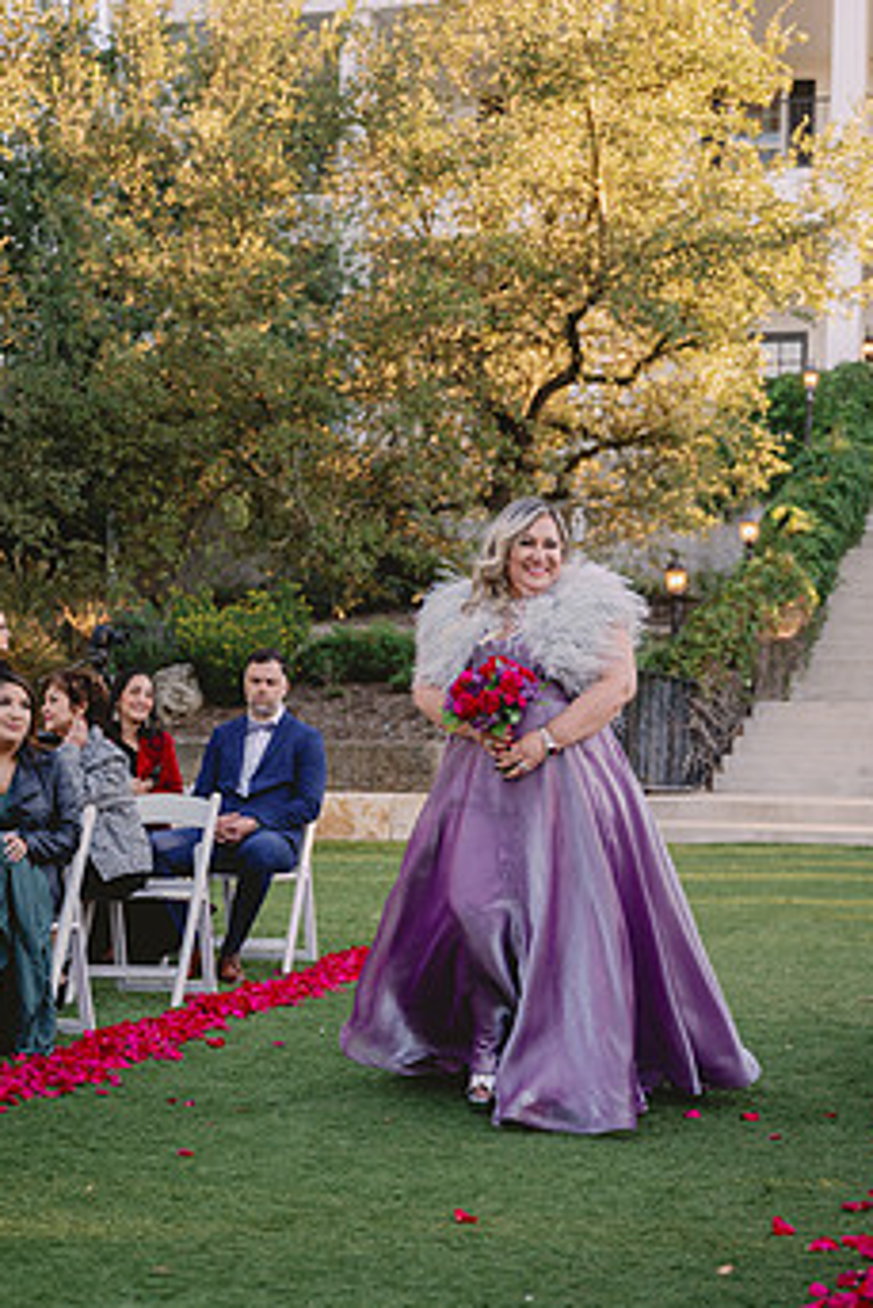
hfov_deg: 23.0
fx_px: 2144
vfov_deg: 33.9
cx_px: 459
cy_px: 725
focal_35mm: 59
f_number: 2.8
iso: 320
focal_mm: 45
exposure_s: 1/640
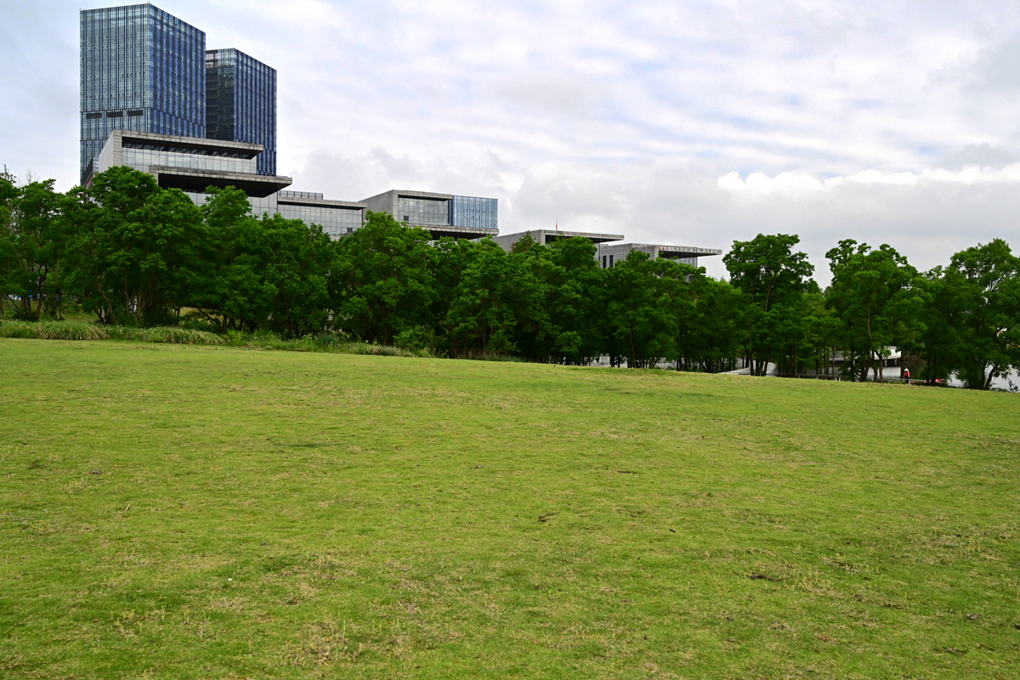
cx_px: 510
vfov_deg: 43.0
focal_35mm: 30
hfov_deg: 61.1
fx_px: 864
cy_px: 340
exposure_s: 1/2000
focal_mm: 30.5
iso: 1600
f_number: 8
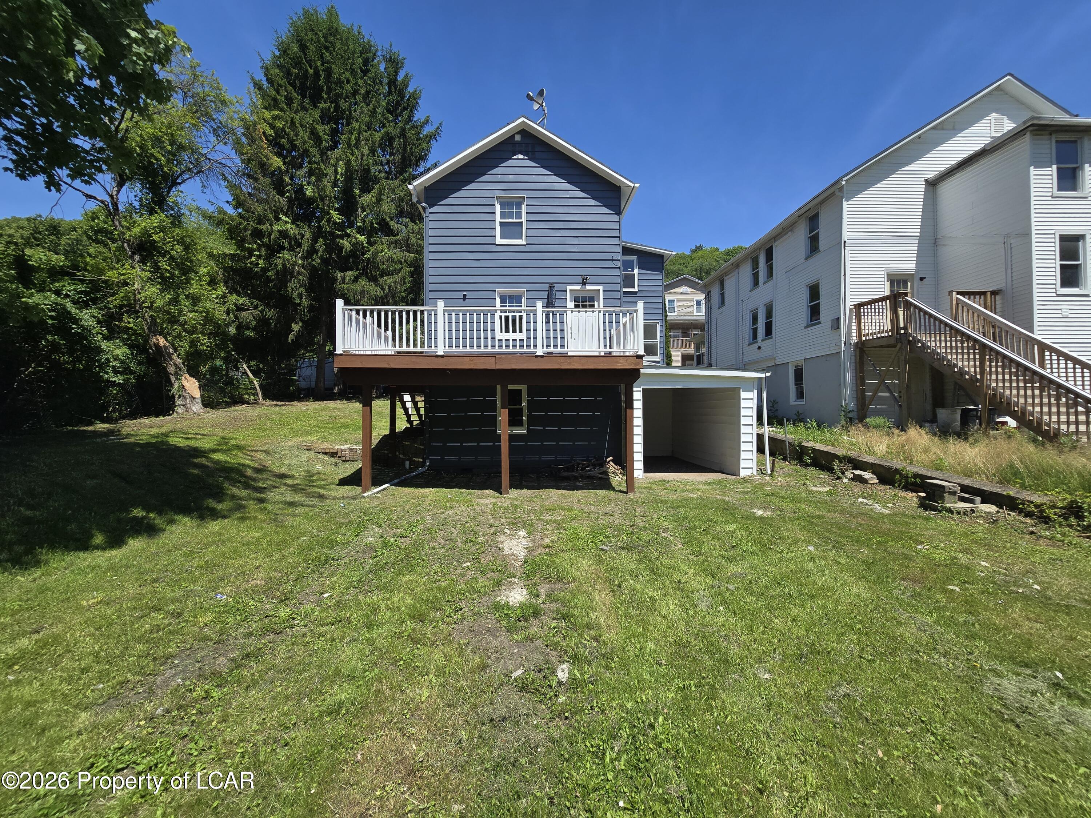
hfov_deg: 106.2
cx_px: 546
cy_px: 409
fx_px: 410
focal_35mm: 13
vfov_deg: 89.9
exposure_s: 1/2192
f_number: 2.2
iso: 50
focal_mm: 2.2
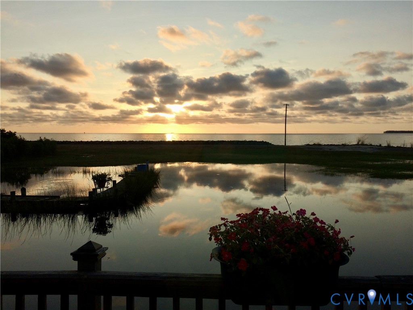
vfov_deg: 48.2
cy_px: 155
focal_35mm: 29
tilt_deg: -4.3
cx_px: 206
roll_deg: -0.6
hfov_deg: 61.7
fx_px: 346
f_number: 2.2
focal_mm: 4.15
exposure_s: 1/1414
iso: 32
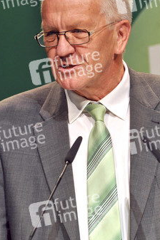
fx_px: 2322
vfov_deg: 5.9
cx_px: 86
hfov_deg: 3.9
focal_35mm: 348
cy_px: 104
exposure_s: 1/160
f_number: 6.3
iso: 800
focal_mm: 195
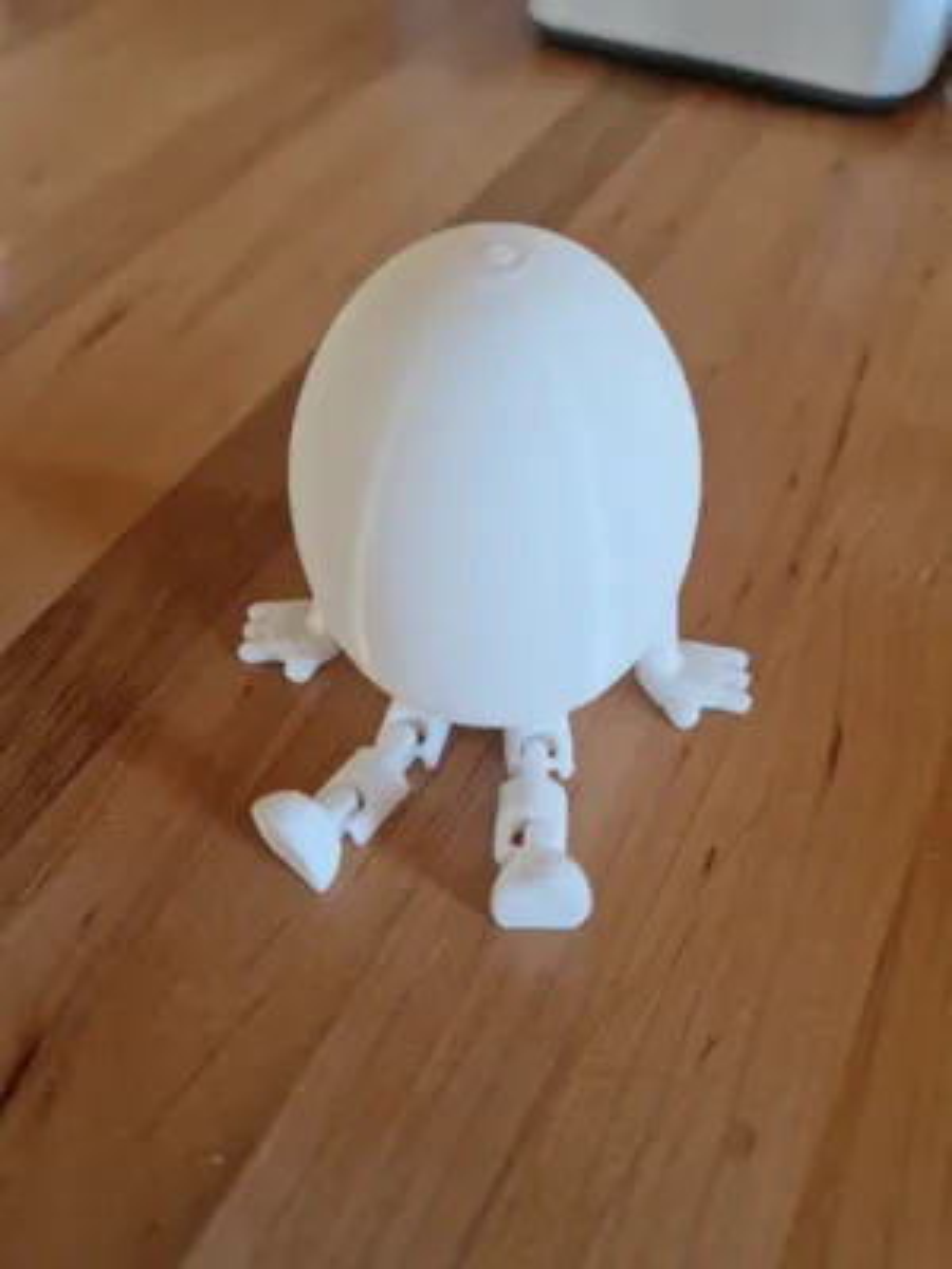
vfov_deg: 73.9
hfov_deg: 58.9
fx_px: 843
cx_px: 476
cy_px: 634
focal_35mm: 23
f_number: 1.8
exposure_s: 1/100
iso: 50
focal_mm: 5.4
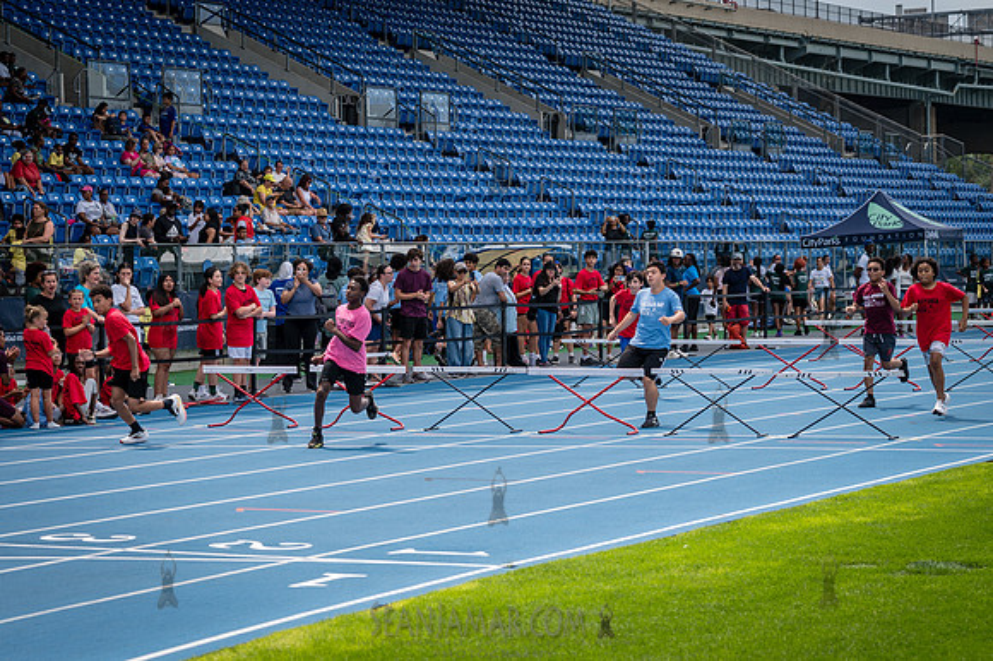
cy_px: 427
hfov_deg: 21.0
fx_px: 2679
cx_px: 385
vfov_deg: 14.0
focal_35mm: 97
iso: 100
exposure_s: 1/400
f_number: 5
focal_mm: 72
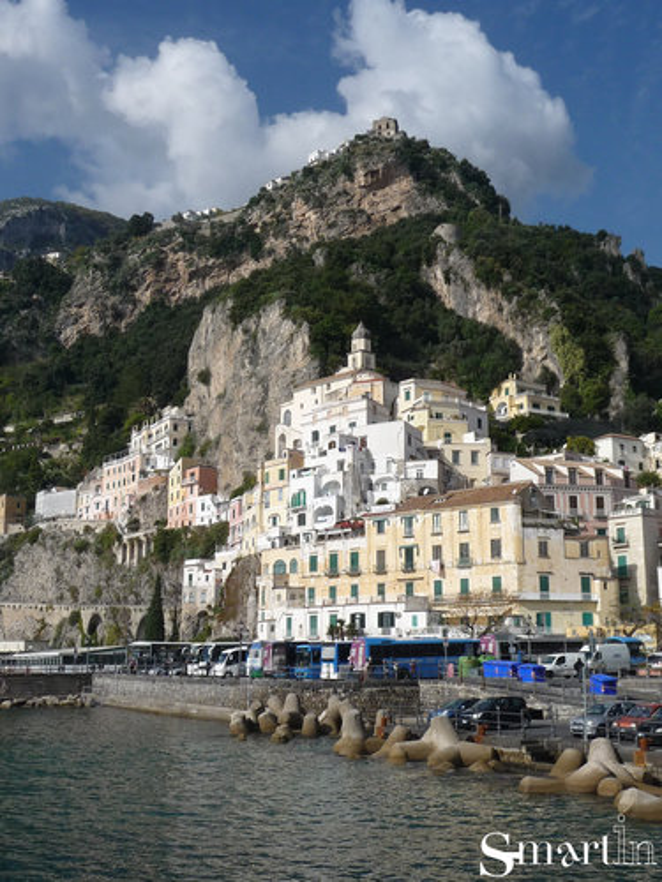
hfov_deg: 35.1
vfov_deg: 45.8
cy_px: 441
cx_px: 331
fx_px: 1045
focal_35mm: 41
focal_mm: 5
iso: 100
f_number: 8
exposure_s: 1/500
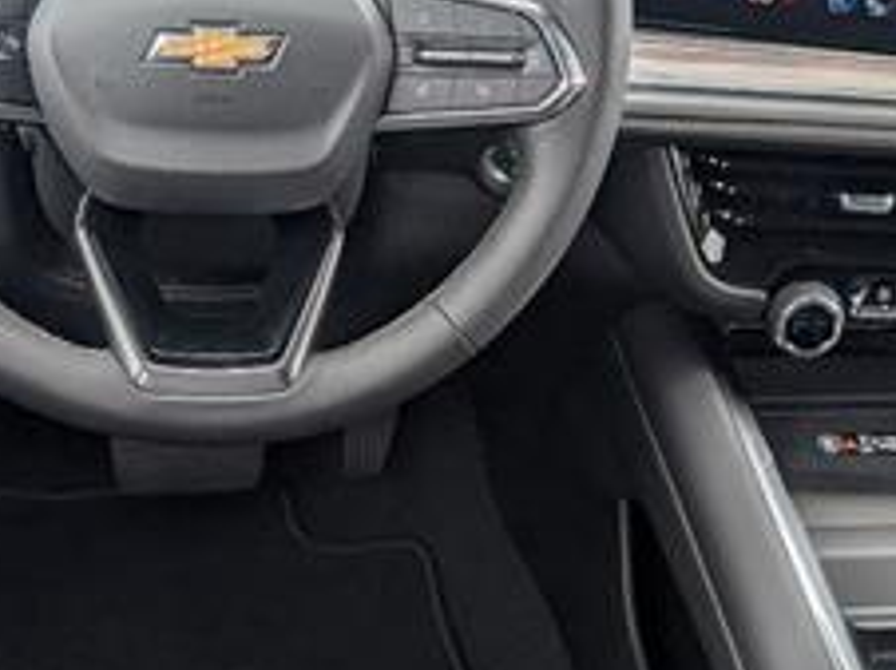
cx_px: 412
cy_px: 468
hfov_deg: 28.6
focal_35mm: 68
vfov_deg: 21.5
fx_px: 1758
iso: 22
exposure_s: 1/2500
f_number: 1.68
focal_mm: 6.9
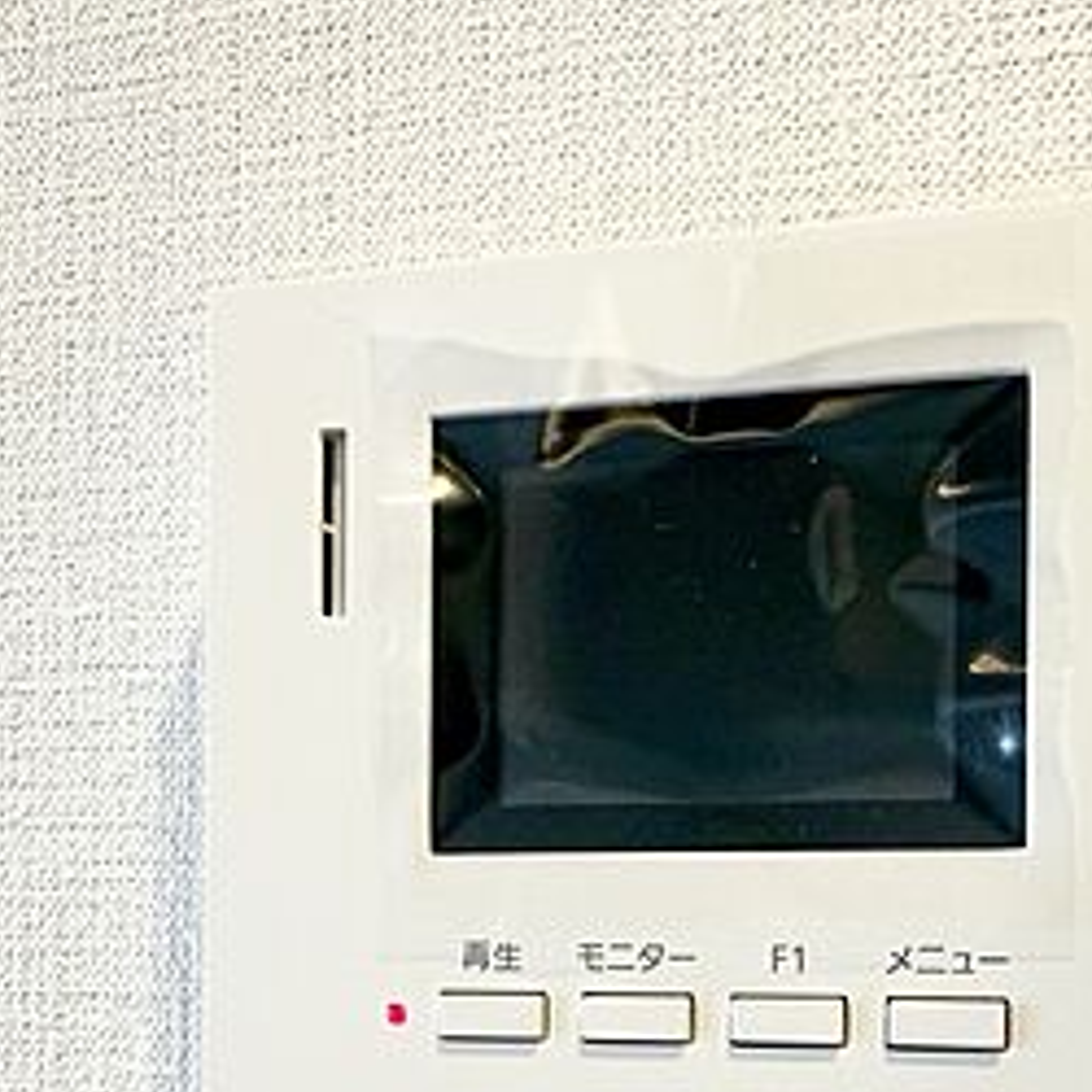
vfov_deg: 32.0
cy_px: 957
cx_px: 743
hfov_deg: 33.1
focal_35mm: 51
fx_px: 1820
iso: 125
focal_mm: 2.22
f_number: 2.2
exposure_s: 1/100
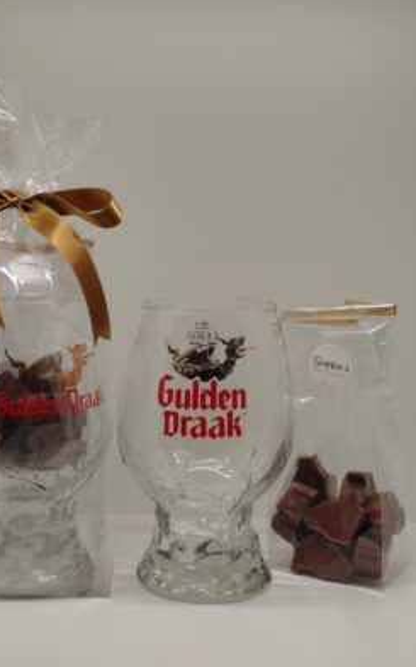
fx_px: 491
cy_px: 331
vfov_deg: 68.4
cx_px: 165
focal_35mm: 27
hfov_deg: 45.7
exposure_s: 1/124
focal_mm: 4.69
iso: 32
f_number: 1.8
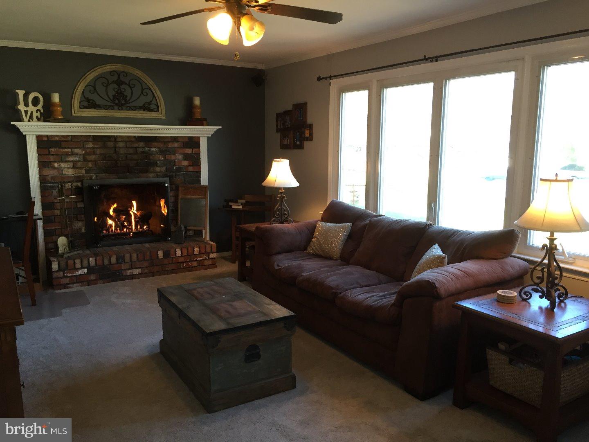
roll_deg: -0.3
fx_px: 493
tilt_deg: -9.6
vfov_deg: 48.2
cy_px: 221
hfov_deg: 61.7
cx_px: 294
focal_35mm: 29
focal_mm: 4.15
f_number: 2.2
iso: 80
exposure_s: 1/30
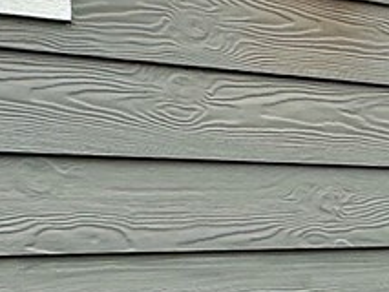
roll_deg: -0.5
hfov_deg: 15.2
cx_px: 773
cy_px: 303
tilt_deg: -4.8
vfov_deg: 13.9
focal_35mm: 105
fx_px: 1181
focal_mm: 2.22
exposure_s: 1/264
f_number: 2.2
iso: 40
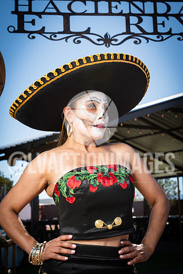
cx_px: 92
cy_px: 137
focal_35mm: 63
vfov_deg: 31.9
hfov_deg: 21.6
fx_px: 480
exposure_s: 1/160
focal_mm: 63
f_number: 8
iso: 64
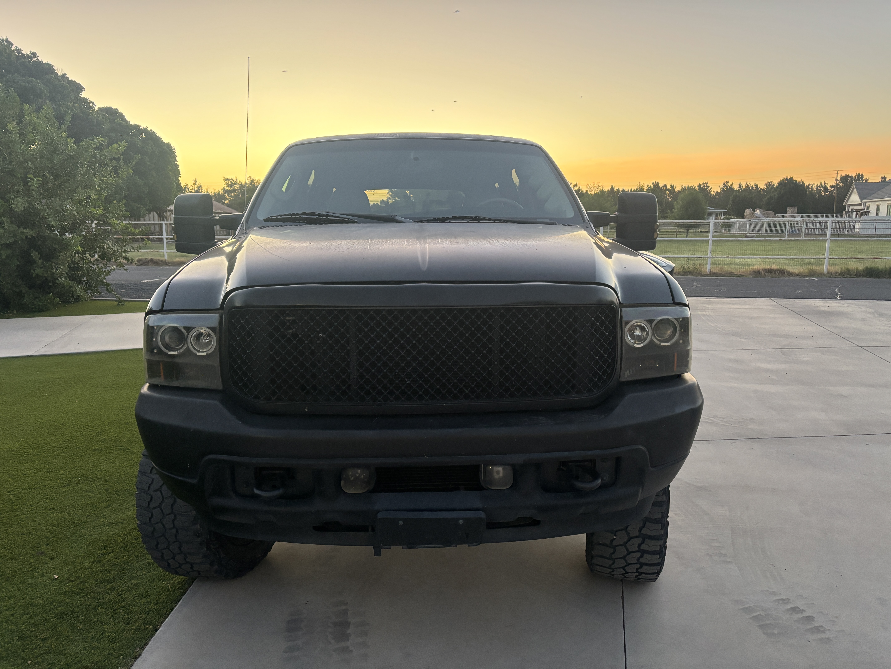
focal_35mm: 26
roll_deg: +0.3
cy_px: 334
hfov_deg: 67.3
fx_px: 669
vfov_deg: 53.1
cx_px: 446
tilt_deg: -10.5
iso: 400
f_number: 1.6
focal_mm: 5.96
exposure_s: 1/40
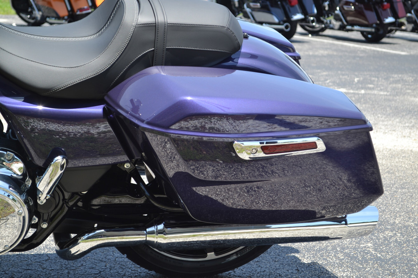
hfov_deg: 26.0
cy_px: 139
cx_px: 209
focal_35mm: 78
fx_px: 906
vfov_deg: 17.5
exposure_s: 1/160
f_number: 6.3
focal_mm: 52
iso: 100
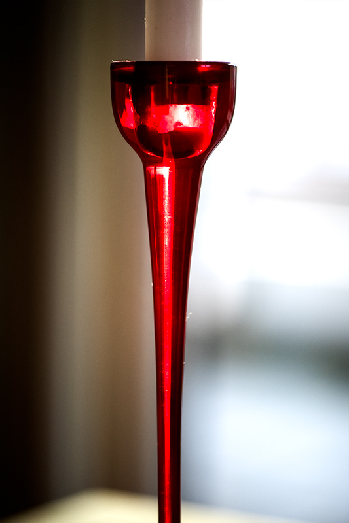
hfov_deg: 13.0
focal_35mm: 105
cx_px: 174
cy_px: 262
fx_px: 1527
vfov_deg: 19.5
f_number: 3
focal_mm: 105
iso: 450
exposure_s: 1/250
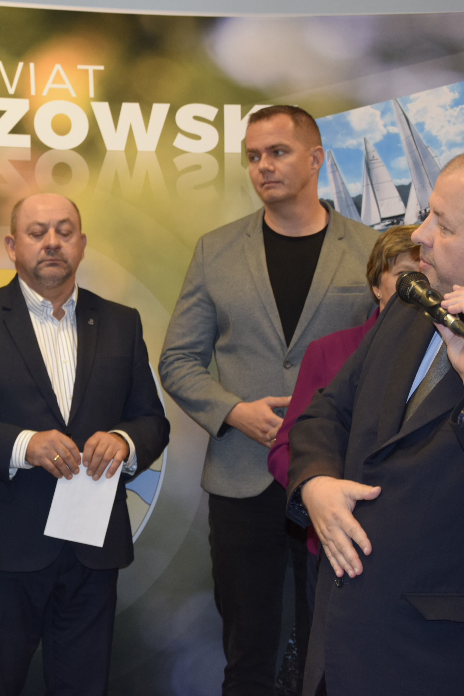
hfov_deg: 13.4
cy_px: 348
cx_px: 144
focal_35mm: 102
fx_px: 1967
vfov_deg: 20.1
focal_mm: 45
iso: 1000
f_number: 4.8
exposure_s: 1/60
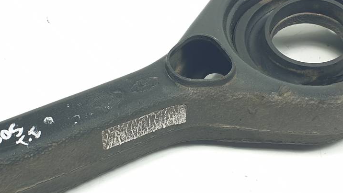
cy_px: 129
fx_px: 518
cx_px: 183
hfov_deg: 36.6
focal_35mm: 57
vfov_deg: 21.0
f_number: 2.4
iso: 50
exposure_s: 1/100
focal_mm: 4.3
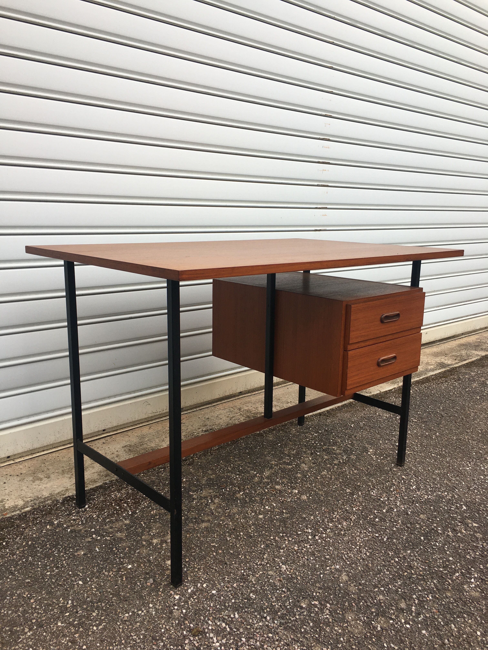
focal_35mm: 29
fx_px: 545
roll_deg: -0.9
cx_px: 244
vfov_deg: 61.7
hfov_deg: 48.2
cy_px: 325
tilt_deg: -9.8
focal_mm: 4.15
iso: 25
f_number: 2.2
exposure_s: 1/187
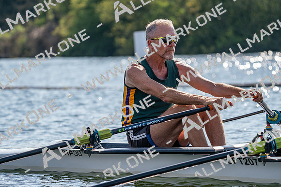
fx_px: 1842
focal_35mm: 236
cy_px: 94
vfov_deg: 5.8
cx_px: 140
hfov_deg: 8.7
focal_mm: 236
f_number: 5.6
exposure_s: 1/1600
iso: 200
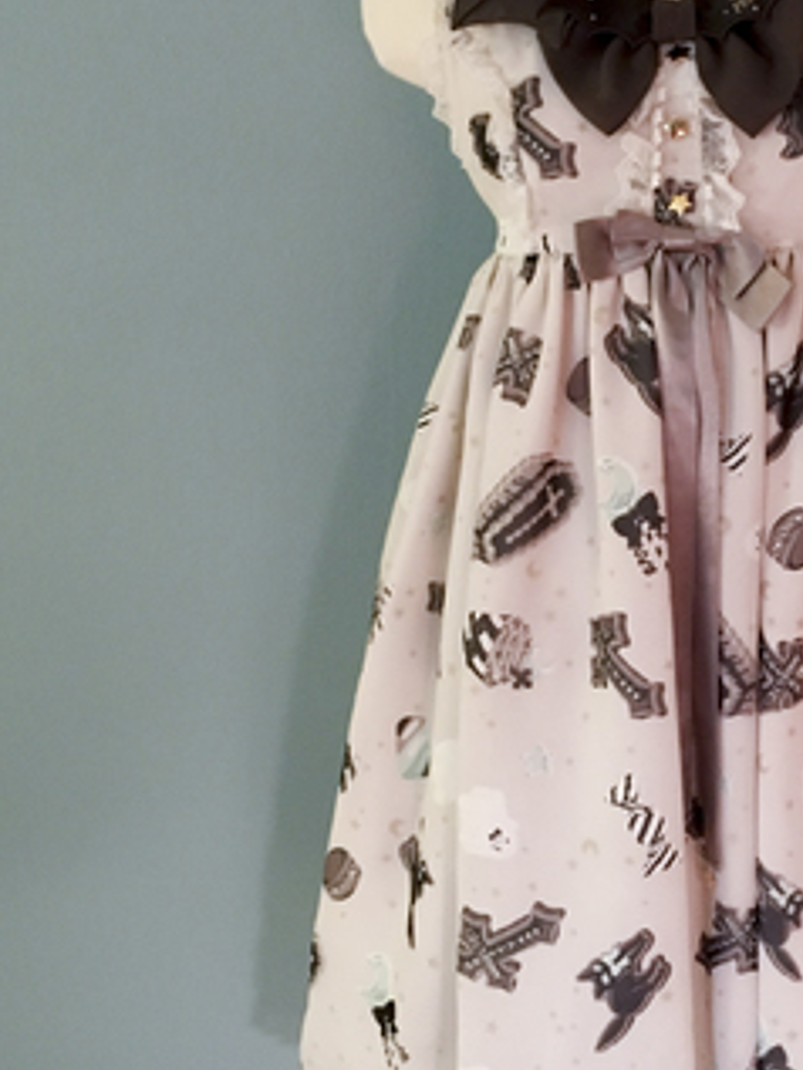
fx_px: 1824
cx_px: 665
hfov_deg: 24.4
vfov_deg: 32.6
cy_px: 444
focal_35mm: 59
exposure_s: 1/15
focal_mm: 4.15
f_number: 2.2
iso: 400
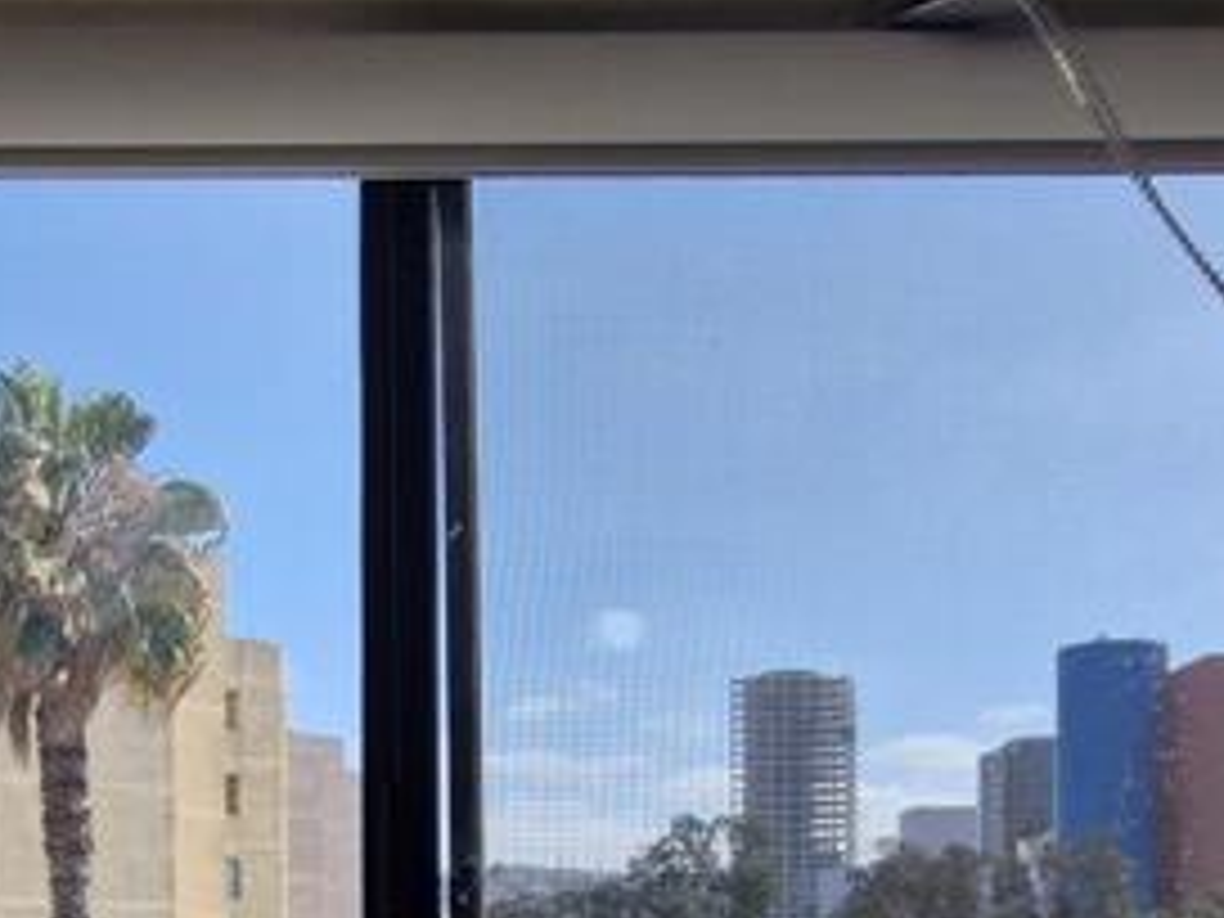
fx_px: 1733
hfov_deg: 38.7
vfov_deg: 27.3
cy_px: 999
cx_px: 472
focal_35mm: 49
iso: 50
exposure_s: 1/1372
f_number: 2.2
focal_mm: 1.74
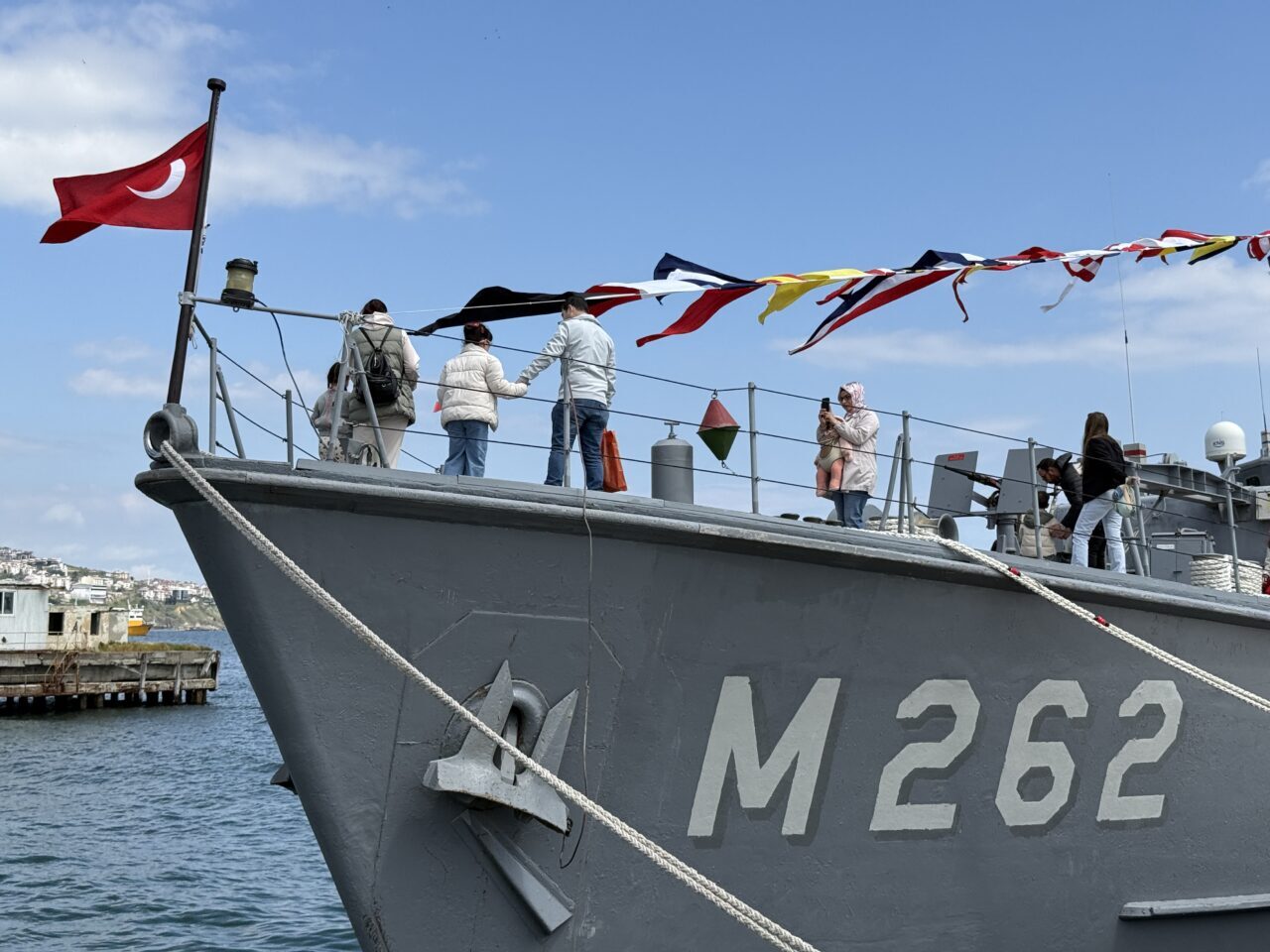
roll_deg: -0.9
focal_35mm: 48
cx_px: 635
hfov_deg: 39.7
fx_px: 1761
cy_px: 476
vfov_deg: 30.3
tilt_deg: +6.0
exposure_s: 1/6024
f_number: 1.78
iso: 64
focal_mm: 6.76
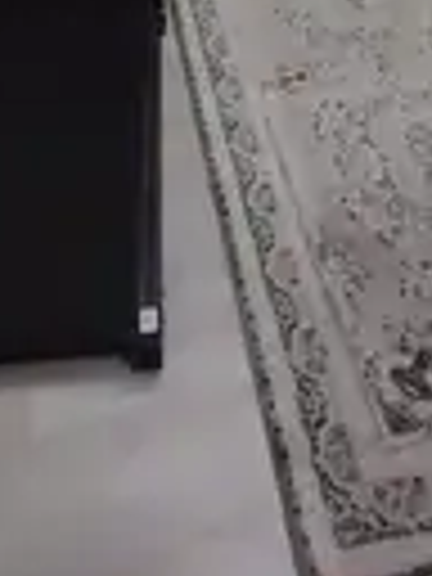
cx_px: 230
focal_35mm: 50
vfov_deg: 28.7
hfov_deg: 29.1
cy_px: -227
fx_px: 832
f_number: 2.2
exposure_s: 1/30
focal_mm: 1.65
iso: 282
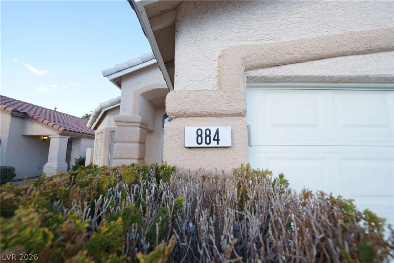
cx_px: 197
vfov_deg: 81.2
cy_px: 132
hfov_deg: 104.2
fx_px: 153
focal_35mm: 14
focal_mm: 14
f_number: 8
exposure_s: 1/125
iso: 400
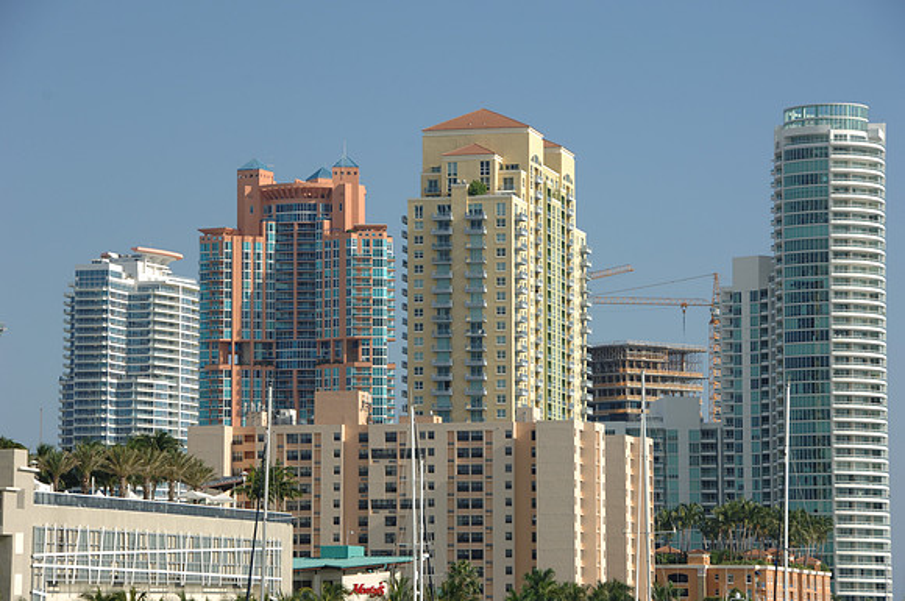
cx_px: 452
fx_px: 3389
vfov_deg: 10.1
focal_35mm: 135
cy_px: 300
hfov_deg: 15.2
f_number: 8.5
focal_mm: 90
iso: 100
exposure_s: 1/250
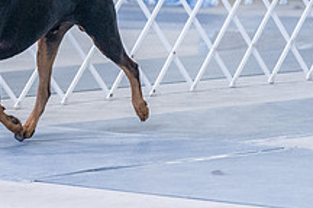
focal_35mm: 346
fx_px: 3008
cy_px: -61
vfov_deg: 4.0
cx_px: 61
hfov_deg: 6.0
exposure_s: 1/400
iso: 6400
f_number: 4
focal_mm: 129
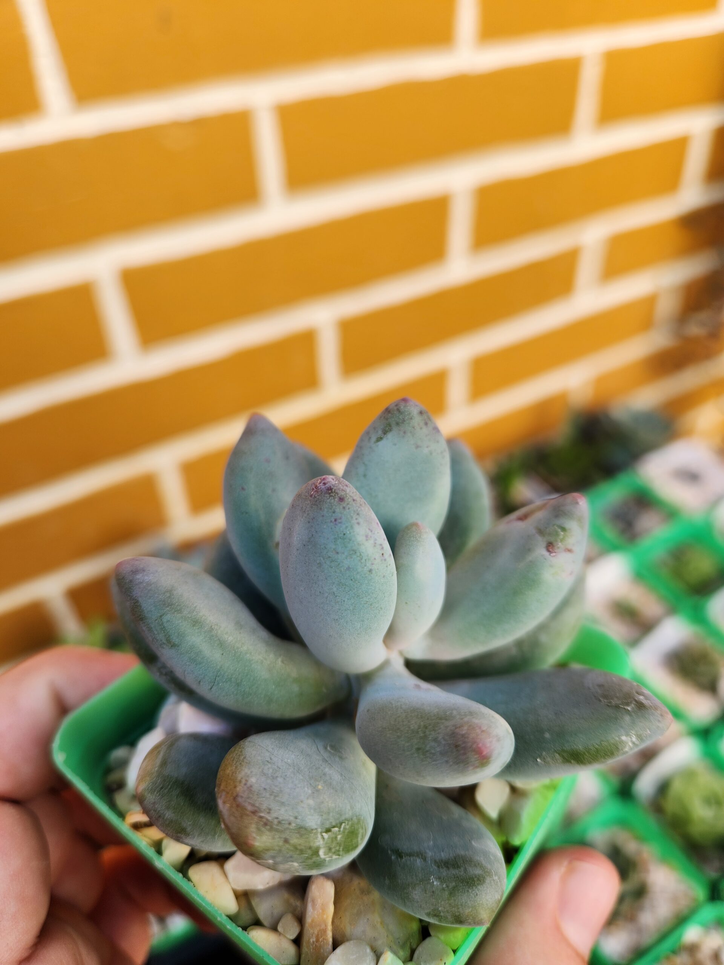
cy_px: 482
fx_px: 641
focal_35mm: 23
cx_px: 362
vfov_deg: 73.9
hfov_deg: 58.9
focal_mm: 5.4
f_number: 1.8
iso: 20
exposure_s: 1/180
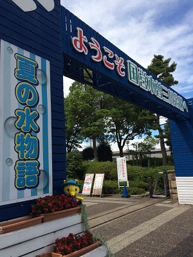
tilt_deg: +11.5
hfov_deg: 48.2
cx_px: 96
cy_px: 128
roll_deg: +4.2
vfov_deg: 61.7
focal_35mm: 29
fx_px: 216
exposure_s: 1/1866
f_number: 2.2
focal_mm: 4.15
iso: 32
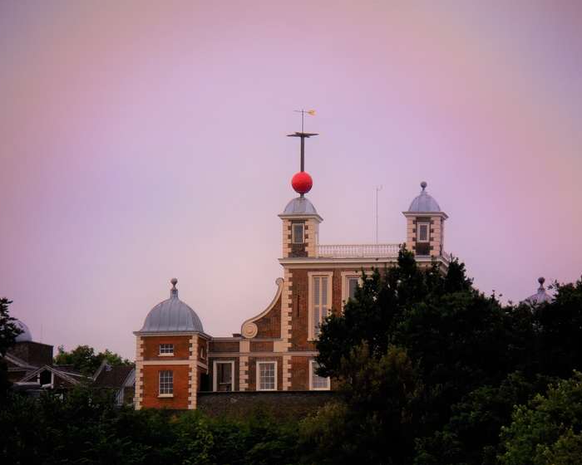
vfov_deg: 4.9
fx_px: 5409
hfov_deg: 6.2
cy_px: 232
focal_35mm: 314
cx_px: 285
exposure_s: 1/160
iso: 125
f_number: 6.3
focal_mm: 54
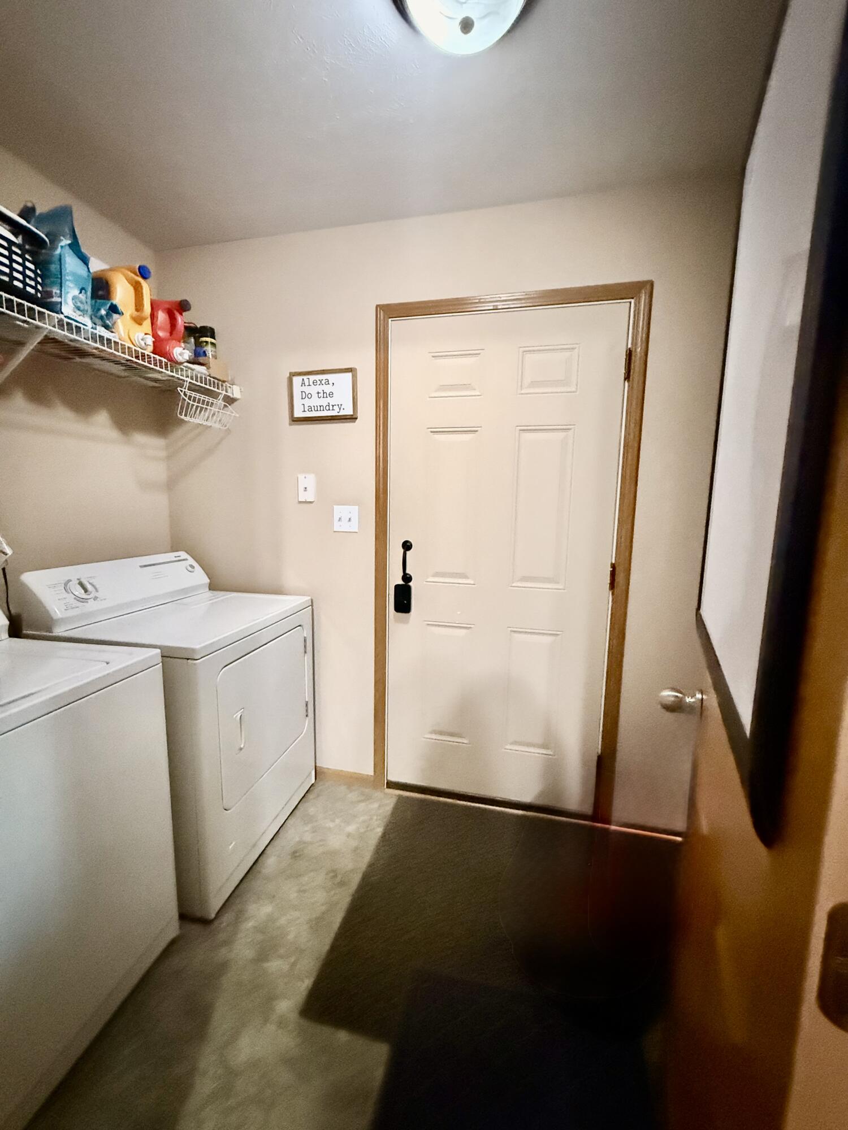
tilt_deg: -7.6
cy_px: 565
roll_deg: -0.9
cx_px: 424
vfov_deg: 102.1
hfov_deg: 85.7
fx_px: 457
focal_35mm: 14
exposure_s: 1/60
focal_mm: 2.22
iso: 1250
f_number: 2.2
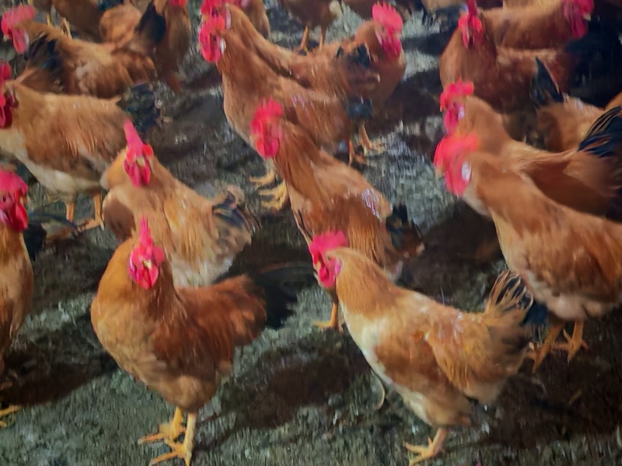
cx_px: 311
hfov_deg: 24.7
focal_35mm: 79
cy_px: 233
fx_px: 1420
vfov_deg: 18.7
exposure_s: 1/17
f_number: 1.95
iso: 4000
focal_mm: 5.52
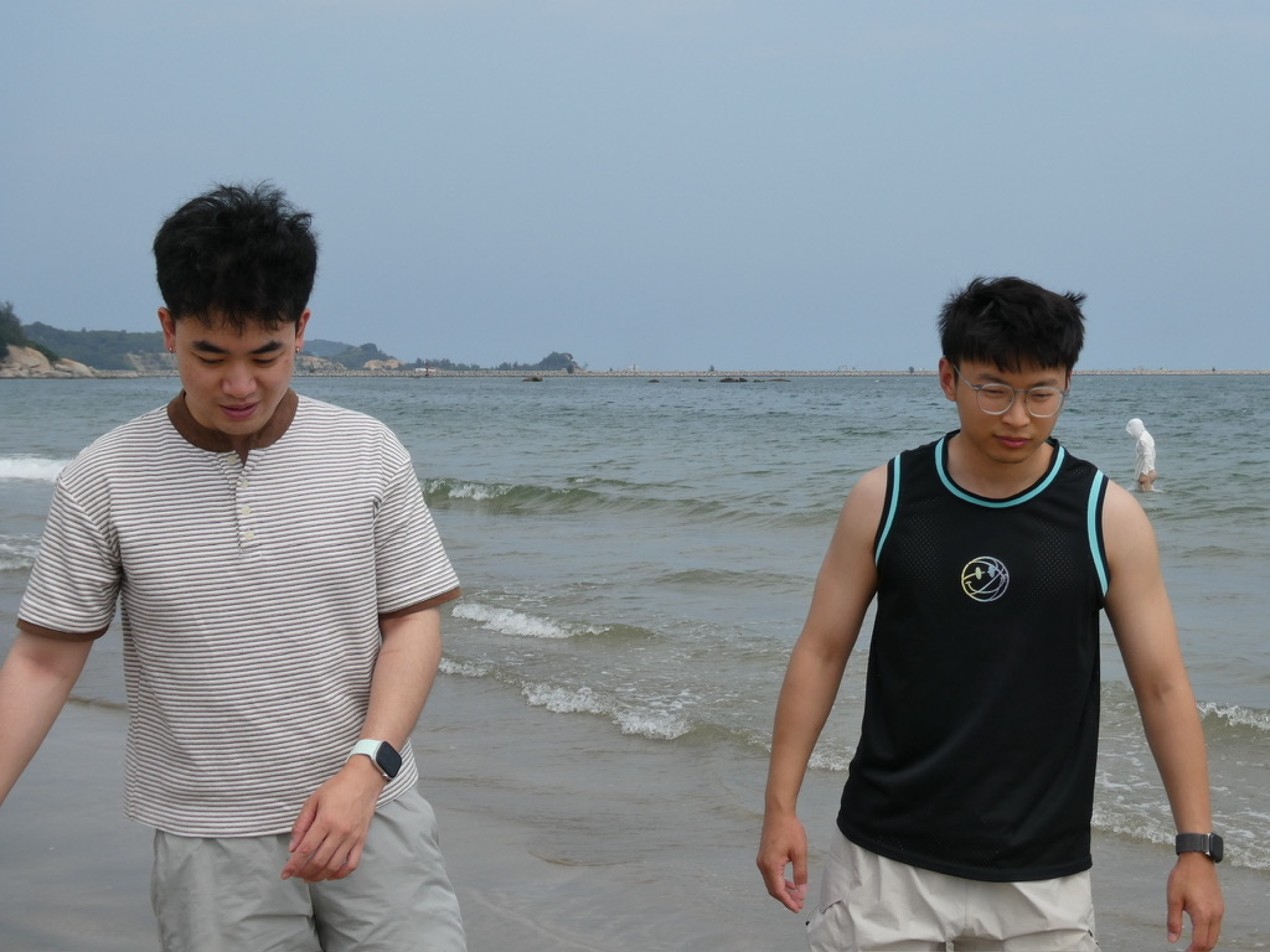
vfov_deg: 25.7
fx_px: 2091
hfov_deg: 33.8
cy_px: 476
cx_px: 635
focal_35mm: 57
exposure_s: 1/640
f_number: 5
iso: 80
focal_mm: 10.3
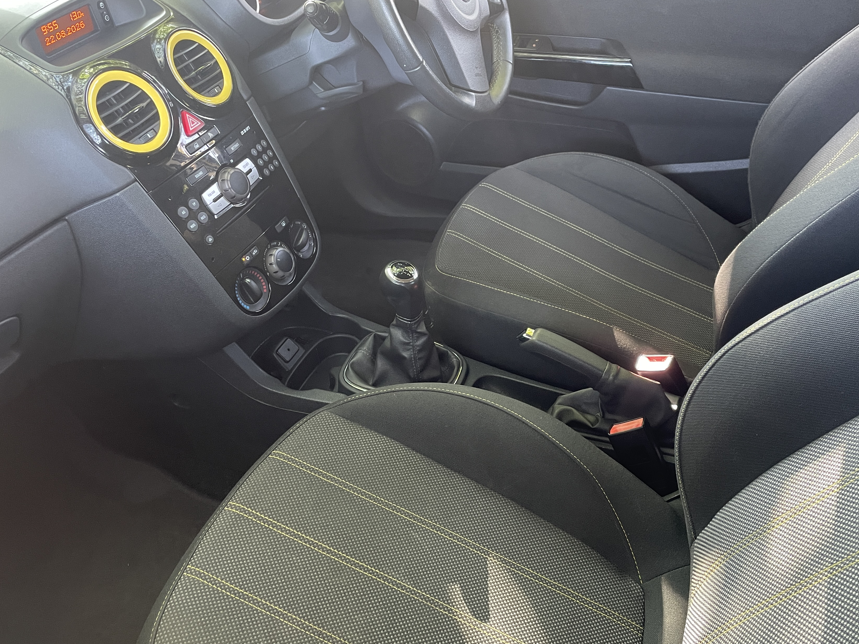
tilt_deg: -42.1
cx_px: 478
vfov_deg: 44.1
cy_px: 339
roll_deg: +2.9
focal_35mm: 32
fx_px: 794
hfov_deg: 56.7
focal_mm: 4.2
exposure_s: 1/60
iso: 320
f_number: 1.6
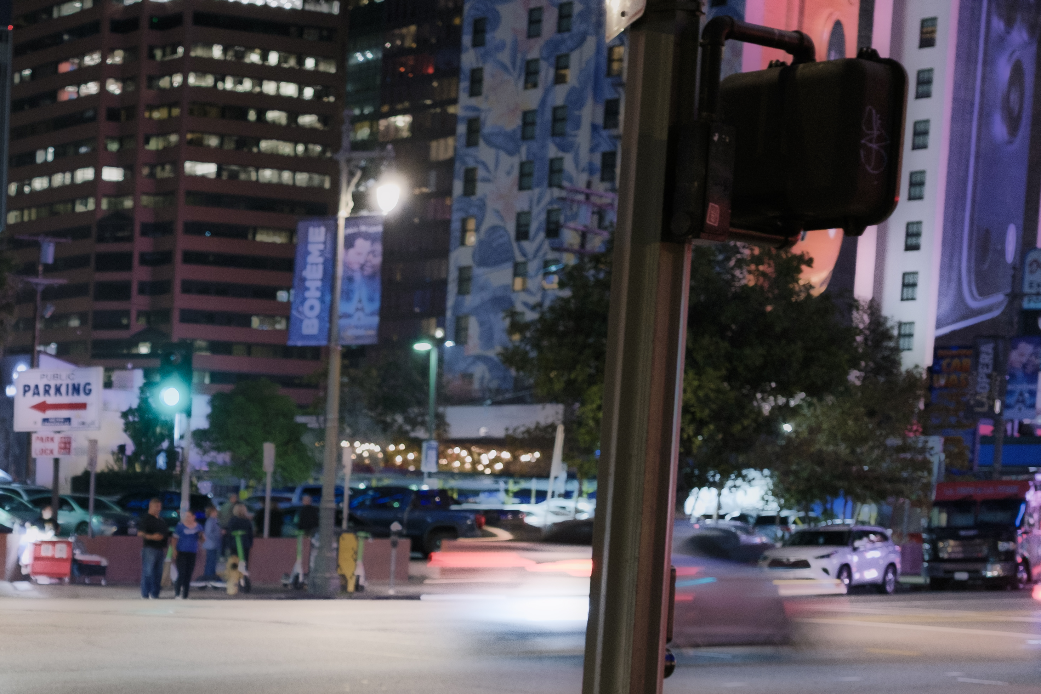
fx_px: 2660
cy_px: 779
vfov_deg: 14.5
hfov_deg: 20.6
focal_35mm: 92
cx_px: -240
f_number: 2.8
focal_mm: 23
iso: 500
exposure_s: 1/5
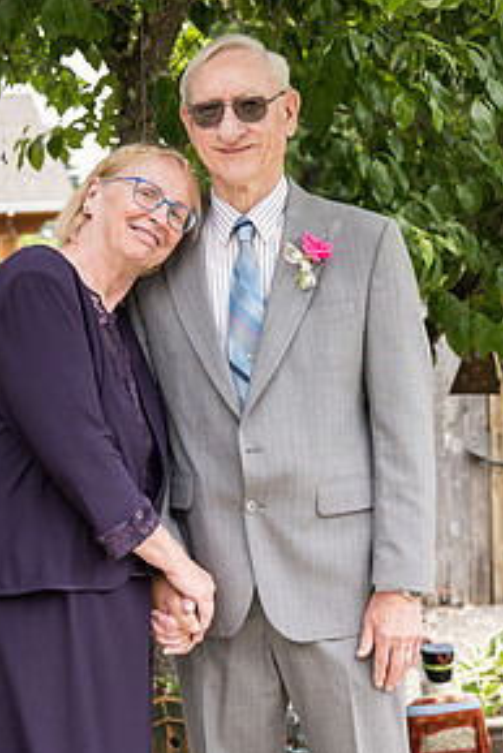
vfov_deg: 25.0
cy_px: 438
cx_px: 203
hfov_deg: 16.9
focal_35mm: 81
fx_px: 1695
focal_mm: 52
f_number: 5
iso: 400
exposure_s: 1/500
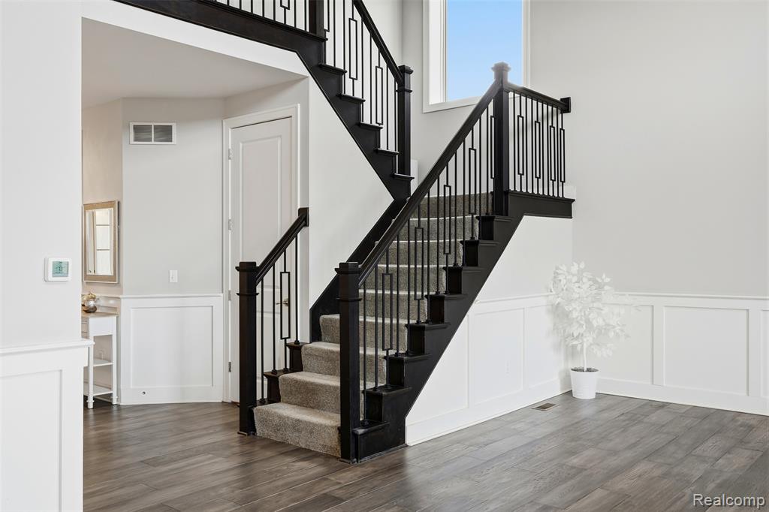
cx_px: 384
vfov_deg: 42.3
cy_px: 256
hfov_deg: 60.3
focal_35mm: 31
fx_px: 662
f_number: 8
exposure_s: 1/200
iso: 250
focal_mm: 31
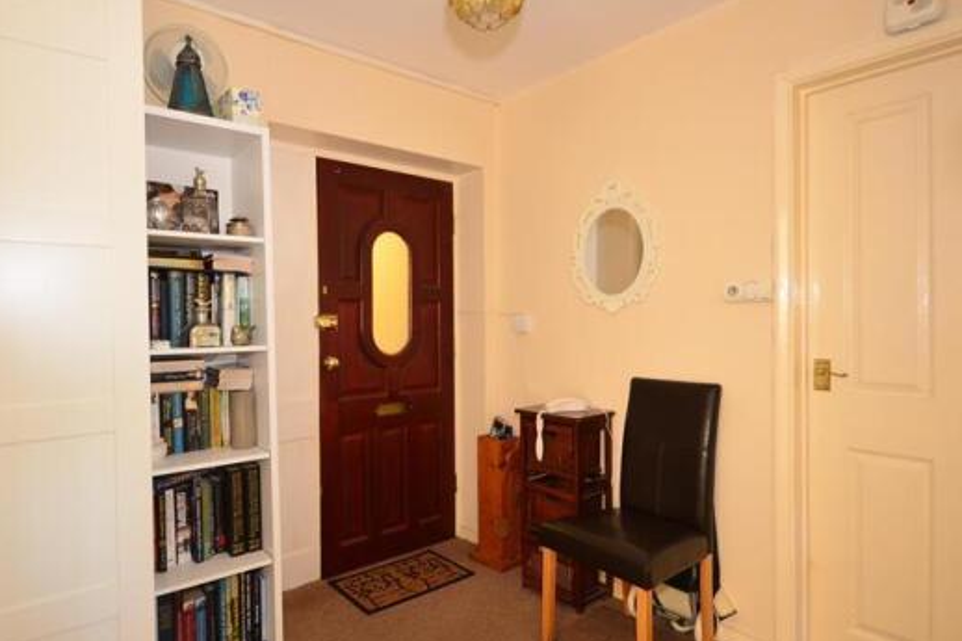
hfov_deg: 86.4
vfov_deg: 64.5
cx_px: 412
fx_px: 508
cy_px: 313
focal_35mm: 19
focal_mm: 10
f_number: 5.6
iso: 400
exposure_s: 1/5
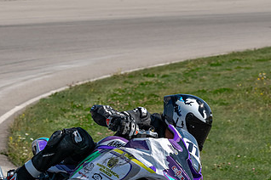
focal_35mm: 420
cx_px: 114
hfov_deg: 4.9
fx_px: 3161
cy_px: 138
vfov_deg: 3.3
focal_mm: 180
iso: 500
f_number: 11
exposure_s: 1/1250
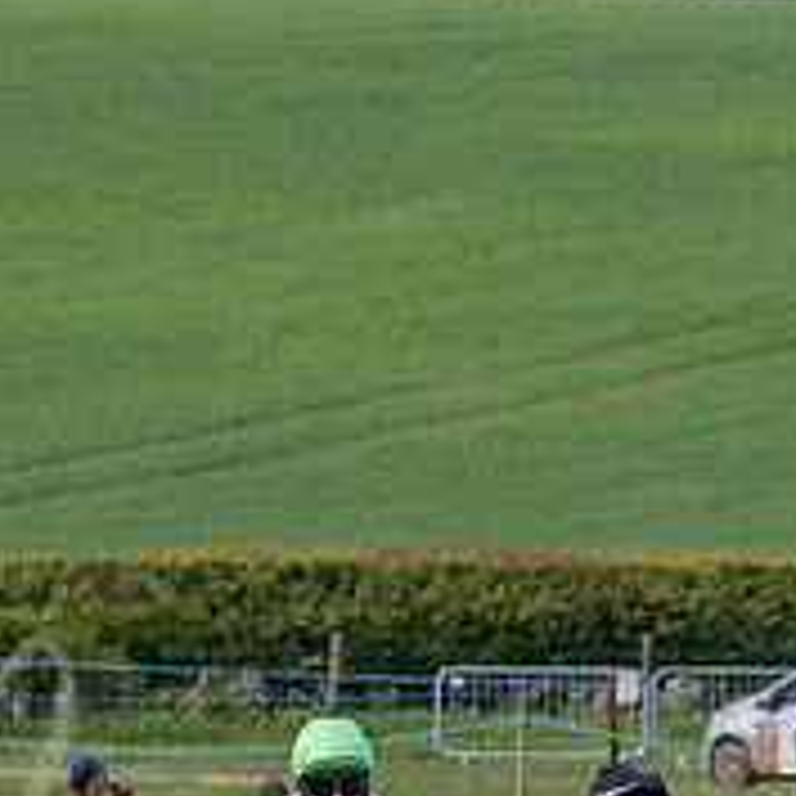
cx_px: 620
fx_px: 39909
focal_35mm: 1534
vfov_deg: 1.1
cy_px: 229
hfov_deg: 1.1
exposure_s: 1/2500
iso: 400
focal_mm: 175
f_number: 5
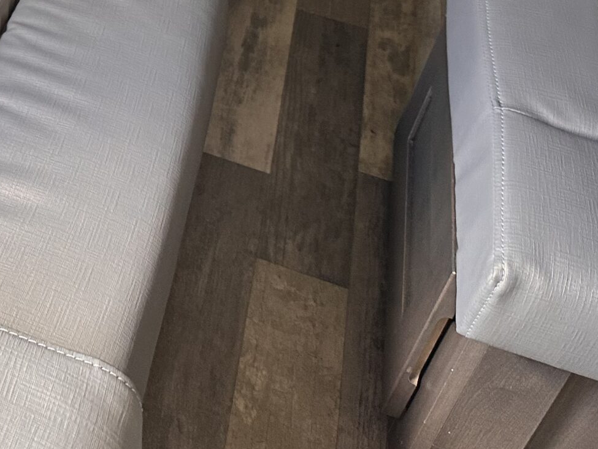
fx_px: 1088
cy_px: -102
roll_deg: -5.7
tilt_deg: -32.8
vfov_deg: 21.5
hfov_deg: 27.8
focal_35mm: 63
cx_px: -74
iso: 250
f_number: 1.78
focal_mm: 6.86
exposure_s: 1/60
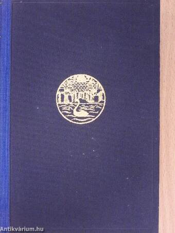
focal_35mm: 70
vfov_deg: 27.8
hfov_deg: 21.0
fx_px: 472
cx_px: 88
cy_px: 116
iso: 1000
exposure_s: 1/80
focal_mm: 12.5
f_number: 4.5
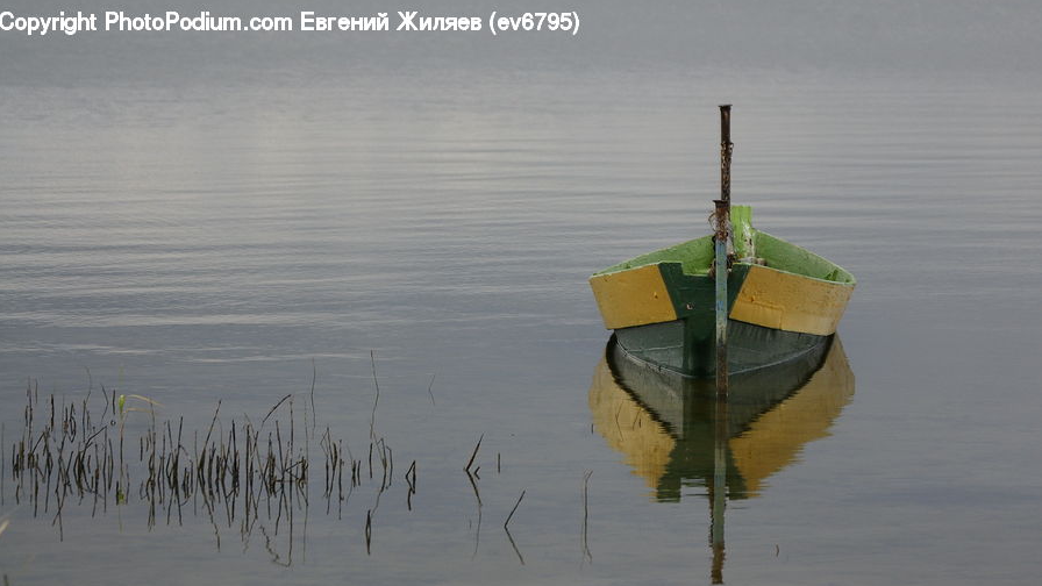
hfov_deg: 9.8
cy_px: 343
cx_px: 521
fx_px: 6106
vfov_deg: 5.5
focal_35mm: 221
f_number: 5.6
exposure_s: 1/250
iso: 400
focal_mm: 140
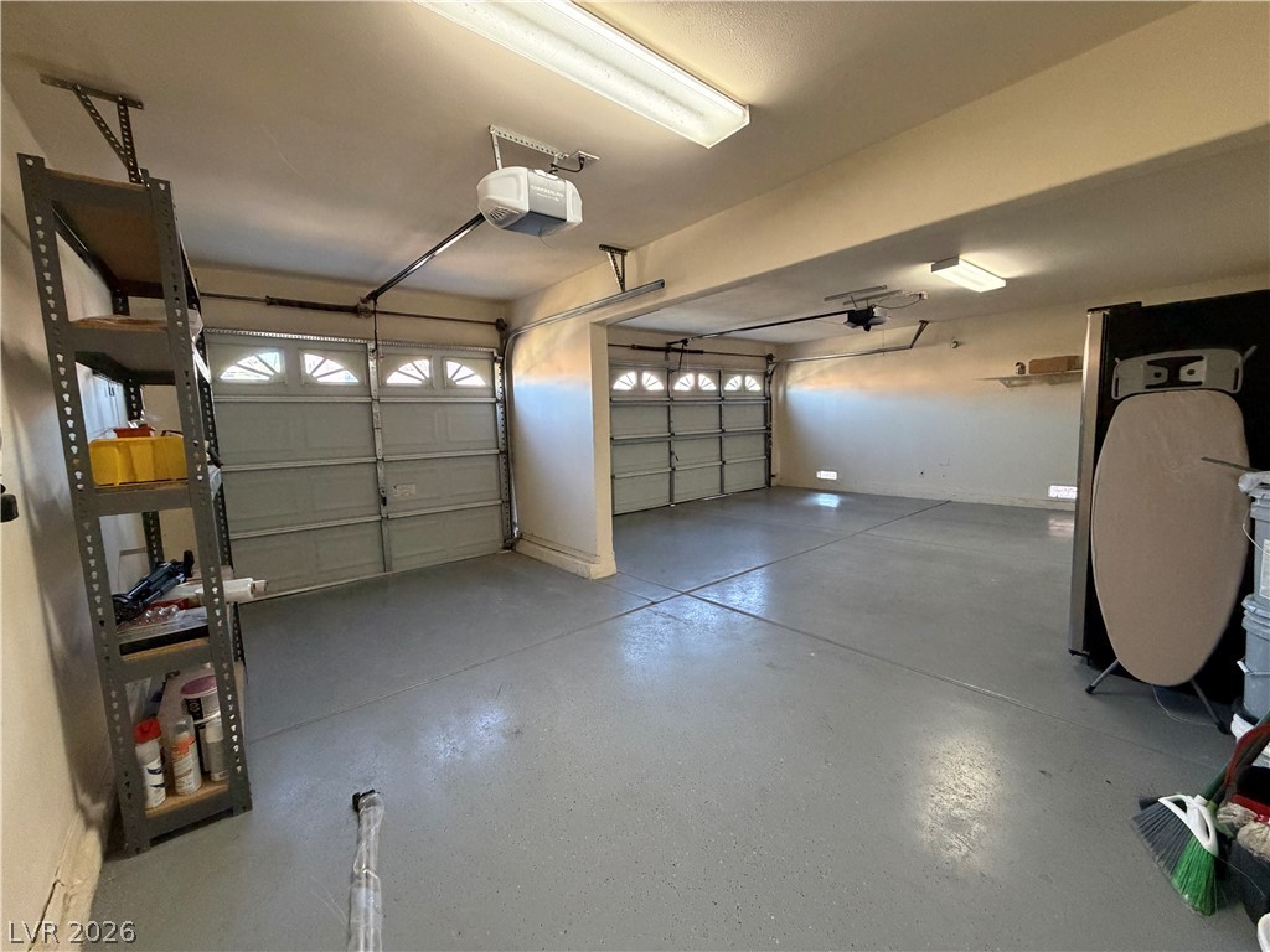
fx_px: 514
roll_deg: +2.2
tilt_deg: -6.3
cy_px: 476
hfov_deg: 102.1
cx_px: 635
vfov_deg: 85.7
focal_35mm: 14
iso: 500
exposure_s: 1/60
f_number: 2.2
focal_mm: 2.22
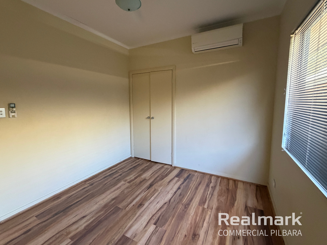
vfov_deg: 78.1
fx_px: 151
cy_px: 118
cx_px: 160
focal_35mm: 16
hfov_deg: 94.5
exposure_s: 1/60
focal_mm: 2.22
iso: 500
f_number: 2.2
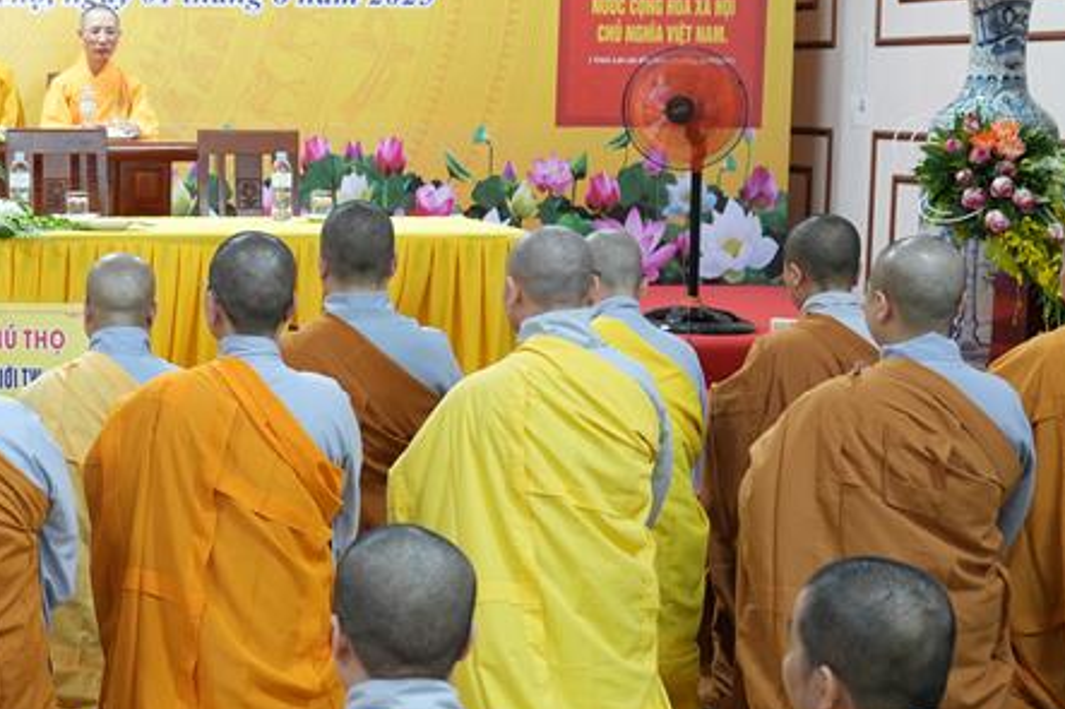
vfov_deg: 20.9
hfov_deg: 27.8
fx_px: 1922
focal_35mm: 65
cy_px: 276
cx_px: -149
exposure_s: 1/30
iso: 800
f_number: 2.8
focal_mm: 24
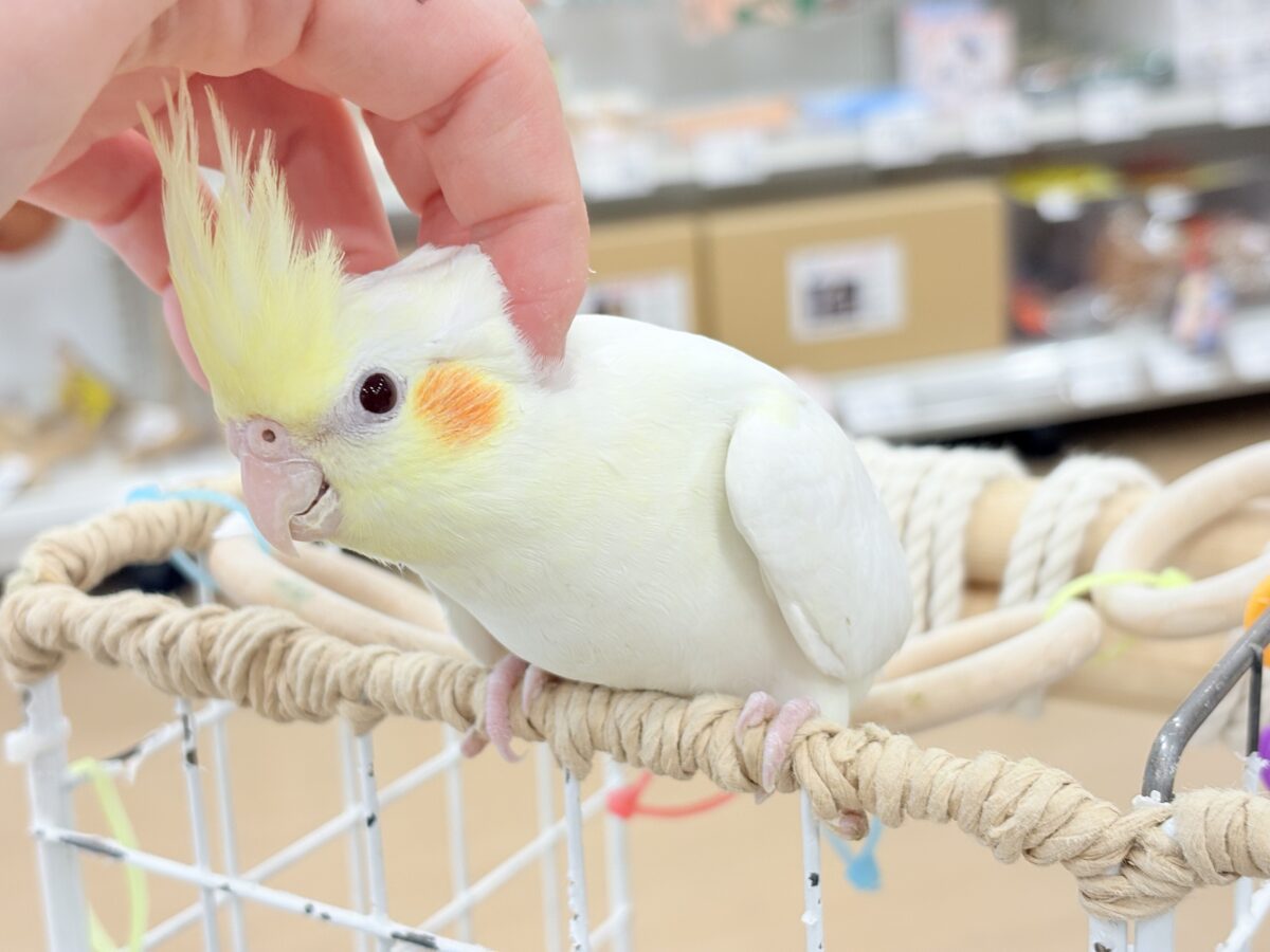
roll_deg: +5.1
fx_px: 1908
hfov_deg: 36.8
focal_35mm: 52
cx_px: 635
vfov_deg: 28.0
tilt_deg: -15.0
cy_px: 476
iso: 40
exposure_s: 1/50
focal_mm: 5.96
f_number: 1.6
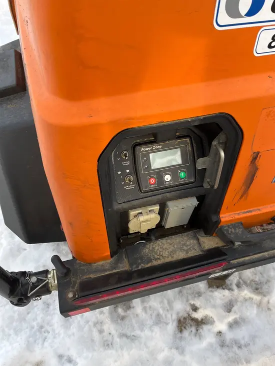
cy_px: 183
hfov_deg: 53.1
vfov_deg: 67.3
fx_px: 275
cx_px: 138
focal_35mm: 26
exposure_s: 1/294
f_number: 1.6
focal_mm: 5.1
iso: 50
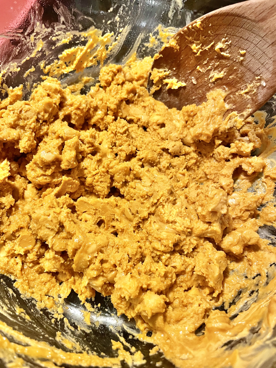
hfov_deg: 53.1
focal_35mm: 26
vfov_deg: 67.3
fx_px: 276
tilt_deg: -67.0
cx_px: 138
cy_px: 184
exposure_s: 1/60
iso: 250
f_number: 1.6
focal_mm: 4.2
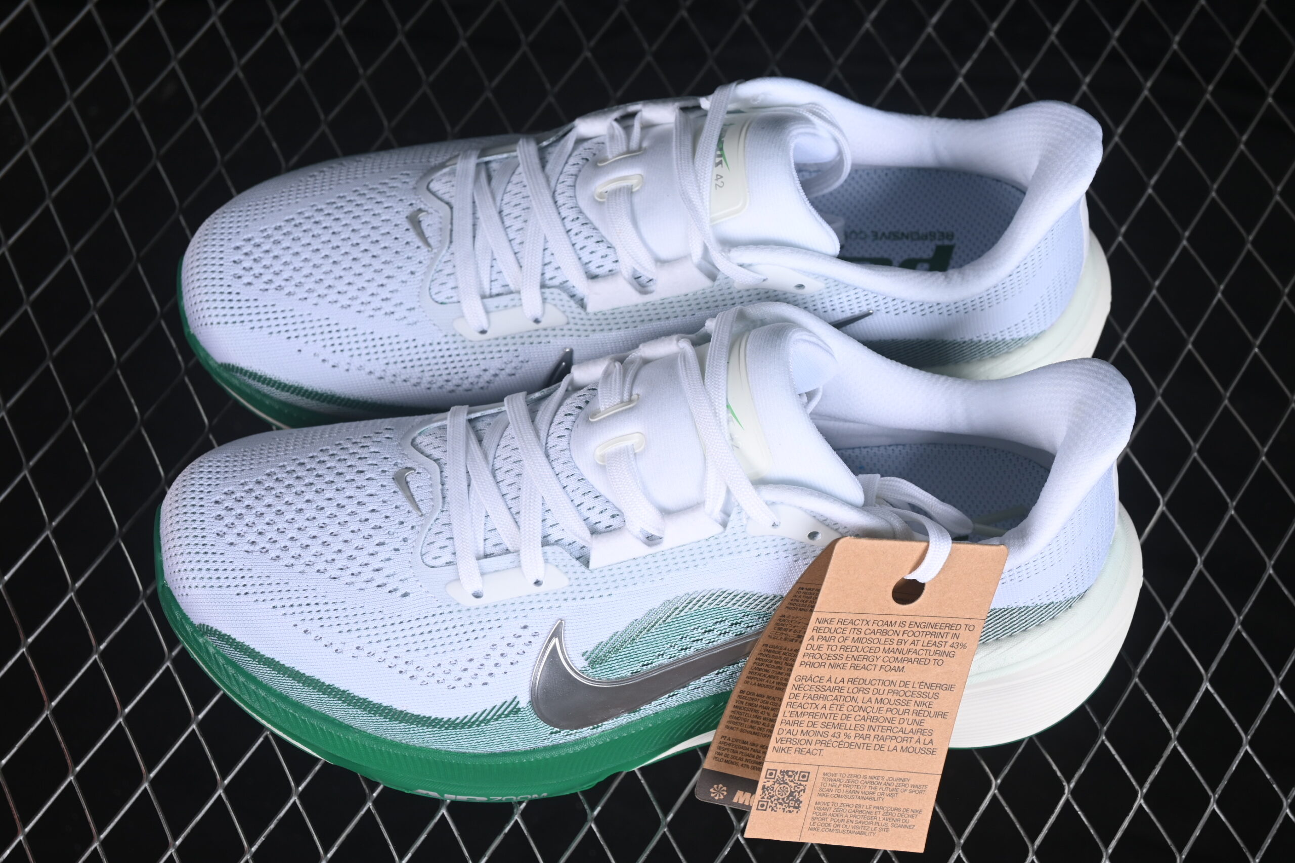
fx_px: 2698
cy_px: 432
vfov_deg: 18.2
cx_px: 648
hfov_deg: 27.0
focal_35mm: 75
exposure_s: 1/80
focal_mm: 50
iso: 160
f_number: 7.1
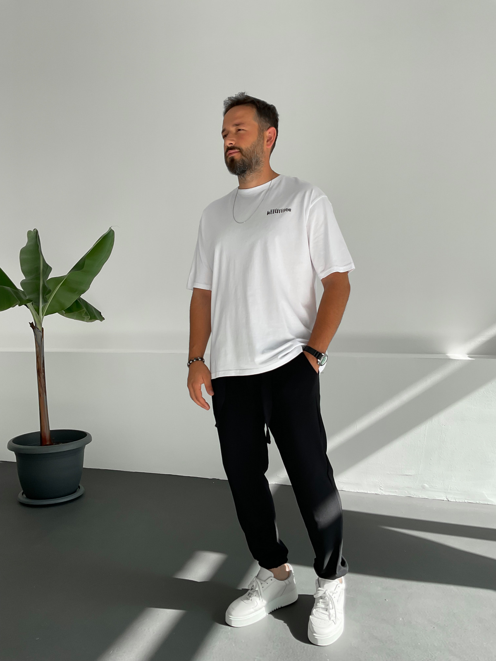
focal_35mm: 29
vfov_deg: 61.7
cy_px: 330
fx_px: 554
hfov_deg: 48.2
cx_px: 248
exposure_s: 1/450
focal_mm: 3
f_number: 1.8
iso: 16
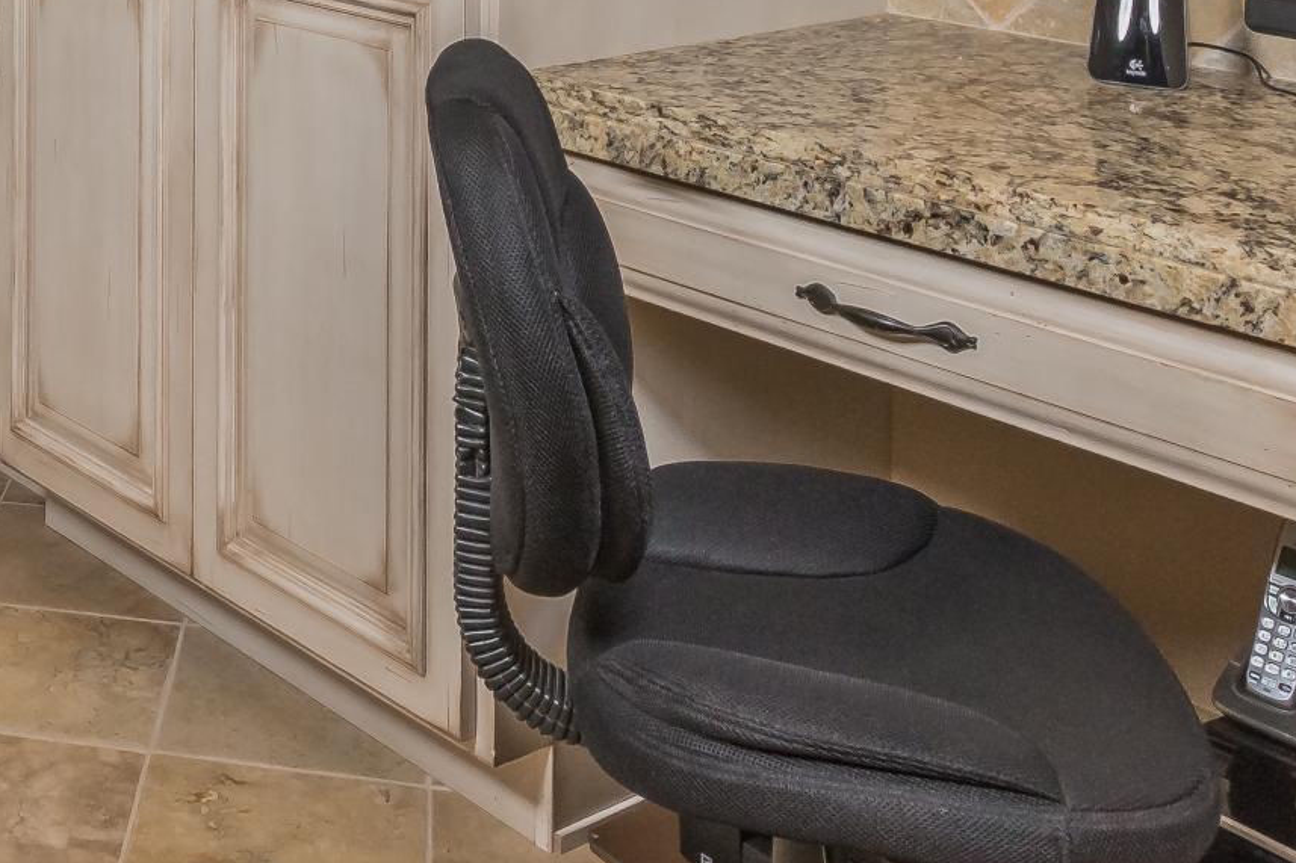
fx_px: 2015
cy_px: -345
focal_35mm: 56
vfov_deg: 21.2
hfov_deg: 32.6
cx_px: -12
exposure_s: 1/200
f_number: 8
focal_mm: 16
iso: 1000
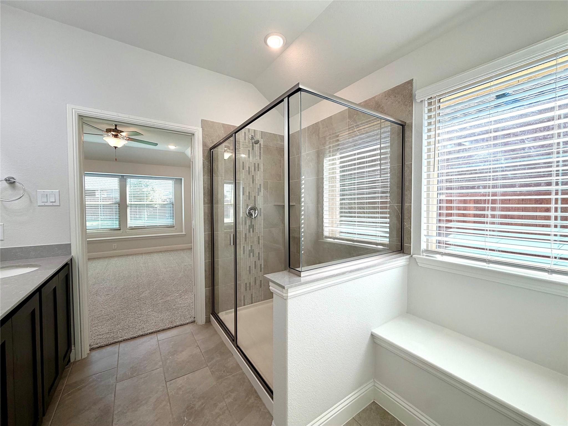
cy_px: 213
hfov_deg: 102.1
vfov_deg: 85.7
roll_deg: +1.1
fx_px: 230
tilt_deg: -2.7
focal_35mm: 14
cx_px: 284
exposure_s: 1/120
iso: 40
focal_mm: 2.22
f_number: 2.2
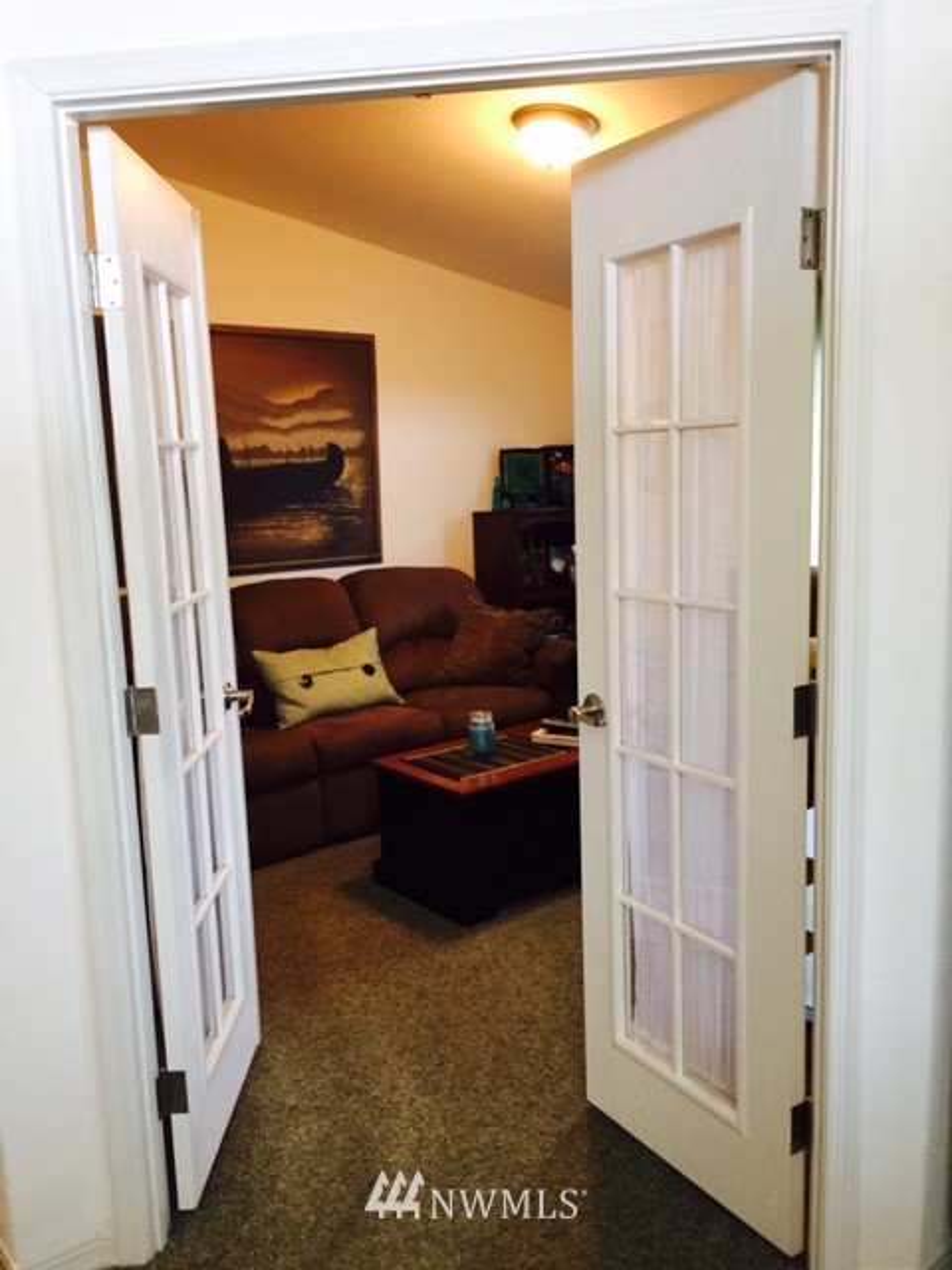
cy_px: 635
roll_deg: +1.8
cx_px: 476
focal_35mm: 29
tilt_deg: -9.3
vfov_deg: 61.7
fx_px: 1063
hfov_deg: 48.2
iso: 125
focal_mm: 4.15
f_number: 2.2
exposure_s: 1/30
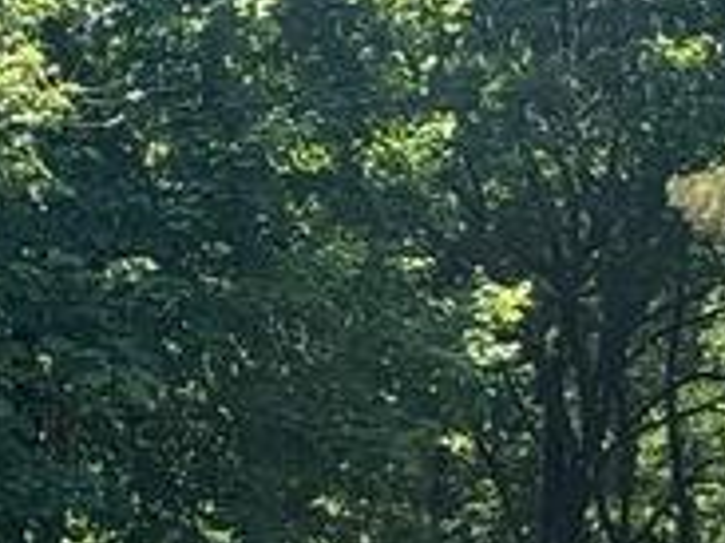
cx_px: 281
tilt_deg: -3.9
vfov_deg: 12.9
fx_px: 2302
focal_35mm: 110
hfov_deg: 17.9
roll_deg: -1.3
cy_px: 761
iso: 40
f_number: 2.2
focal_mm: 2.22
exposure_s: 1/657
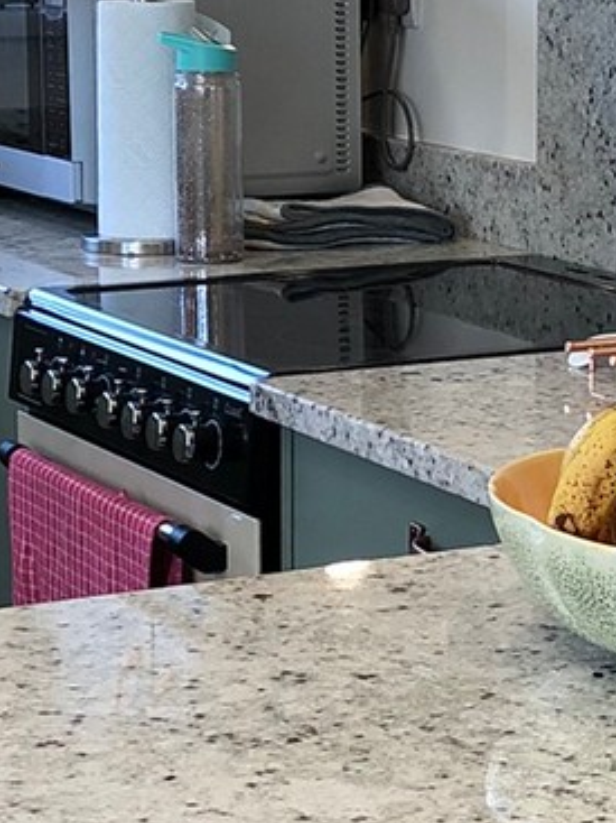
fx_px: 2896
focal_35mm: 122
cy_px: 249
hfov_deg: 11.8
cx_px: 766
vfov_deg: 16.1
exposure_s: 1/100
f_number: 1.8
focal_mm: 4
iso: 32
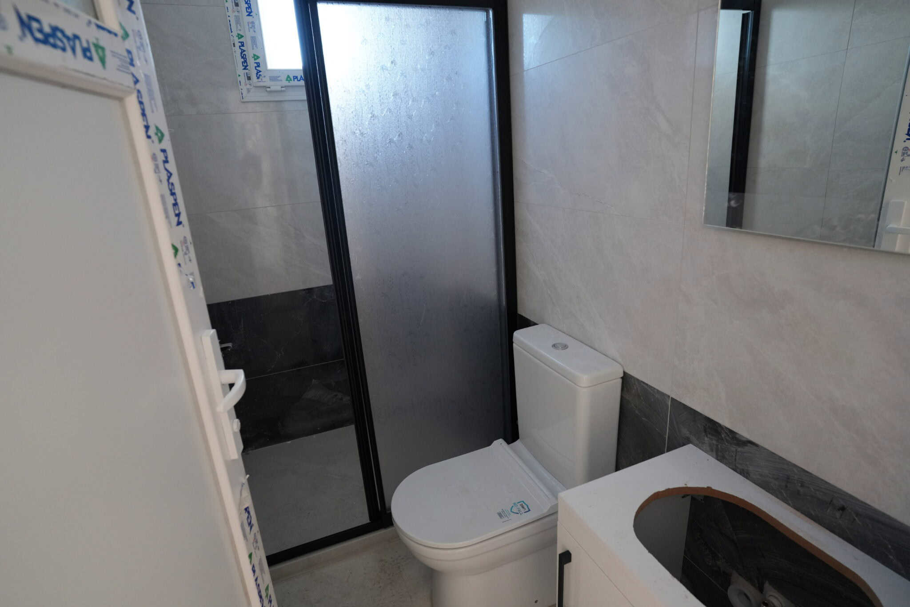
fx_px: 480
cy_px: 304
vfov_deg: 64.5
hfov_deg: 86.9
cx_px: 455
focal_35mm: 19
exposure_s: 1/160
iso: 1600
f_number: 4
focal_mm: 19
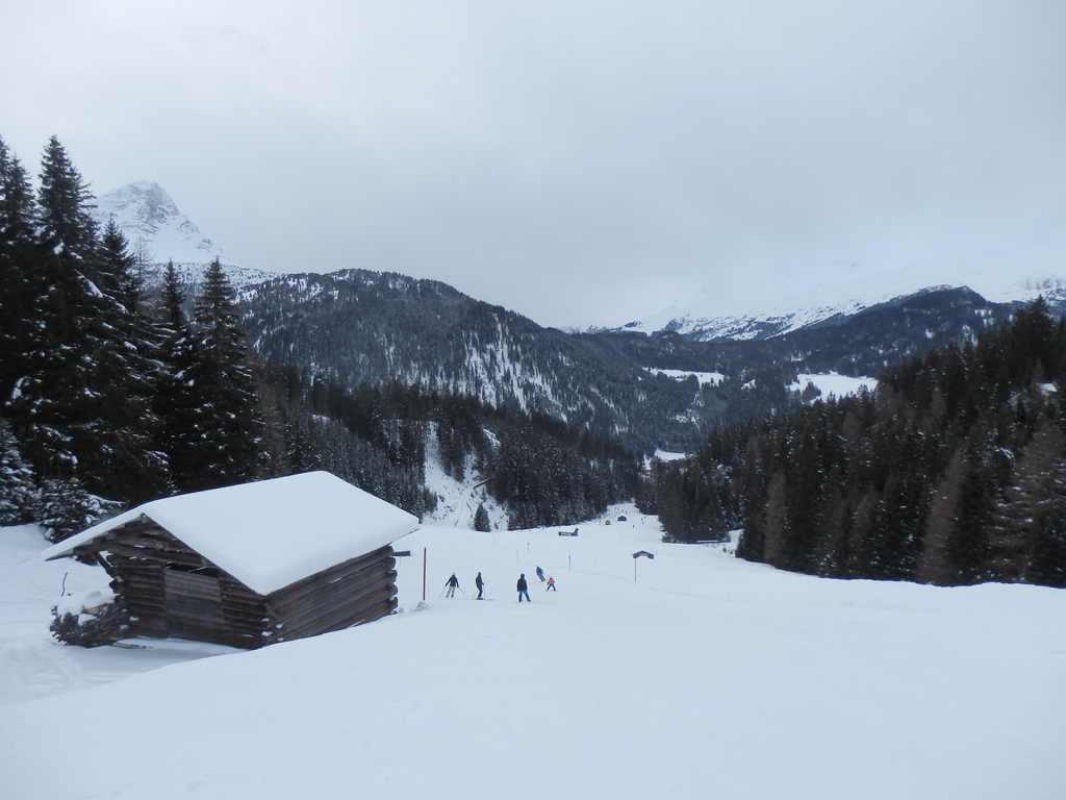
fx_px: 770
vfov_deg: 54.9
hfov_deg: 69.4
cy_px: 400
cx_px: 533
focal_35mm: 25
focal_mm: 4.5
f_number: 3
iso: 80
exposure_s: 1/320
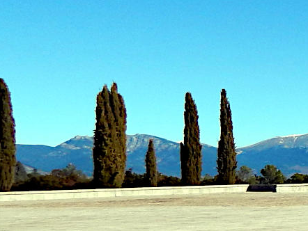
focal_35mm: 104
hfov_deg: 16.0
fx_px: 926
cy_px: 187
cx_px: 556
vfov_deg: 14.2
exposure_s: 1/640
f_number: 6
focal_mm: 4
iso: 125
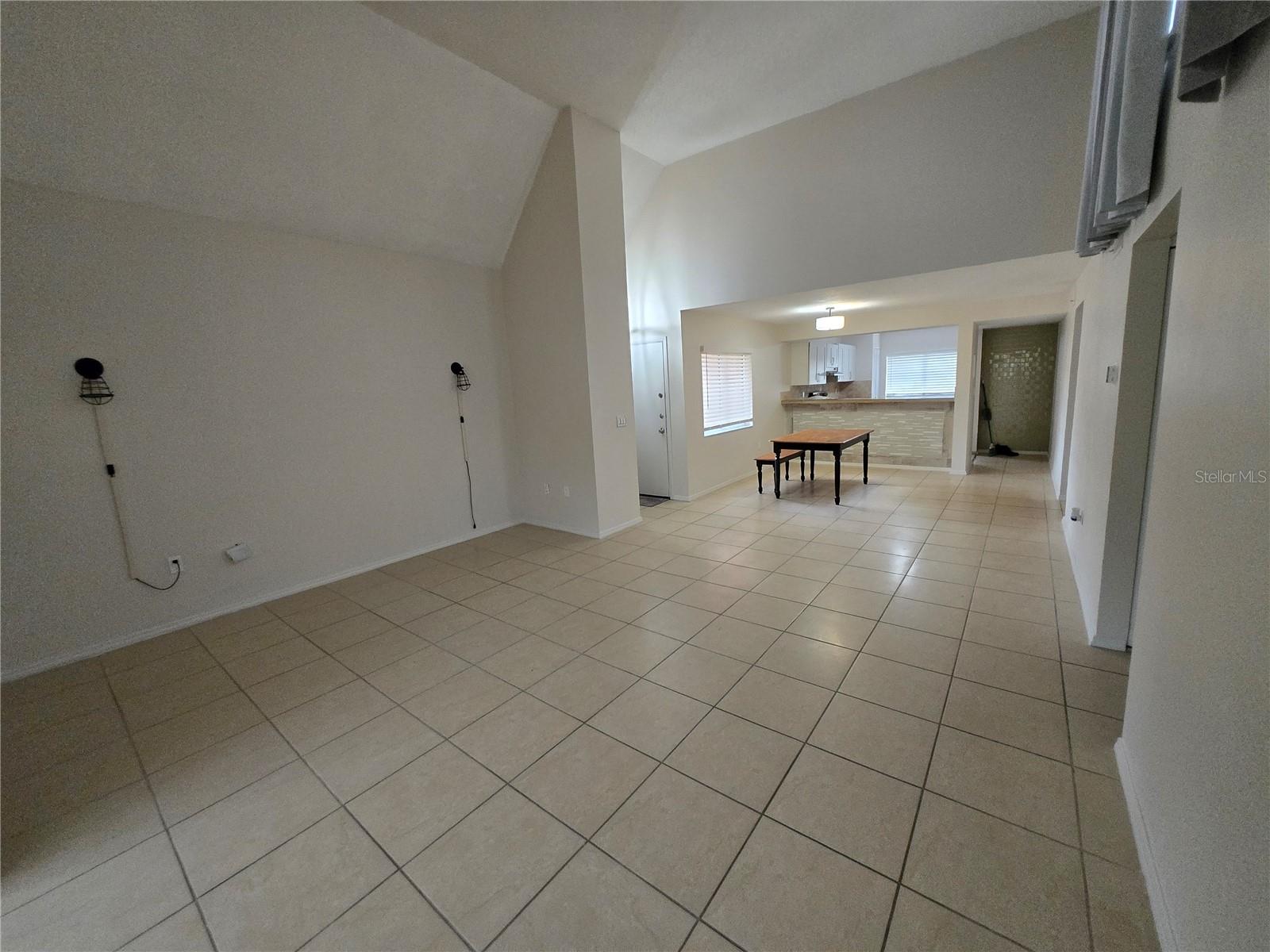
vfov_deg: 89.9
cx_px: 635
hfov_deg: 106.2
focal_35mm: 13
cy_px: 476
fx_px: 477
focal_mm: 1.7
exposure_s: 1/60
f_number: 2.2
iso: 400
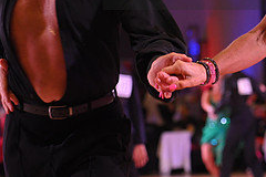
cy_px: -19
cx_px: 224
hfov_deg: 9.2
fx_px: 1640
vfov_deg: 6.2
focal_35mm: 222
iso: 1600
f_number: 5
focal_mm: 92
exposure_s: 1/200
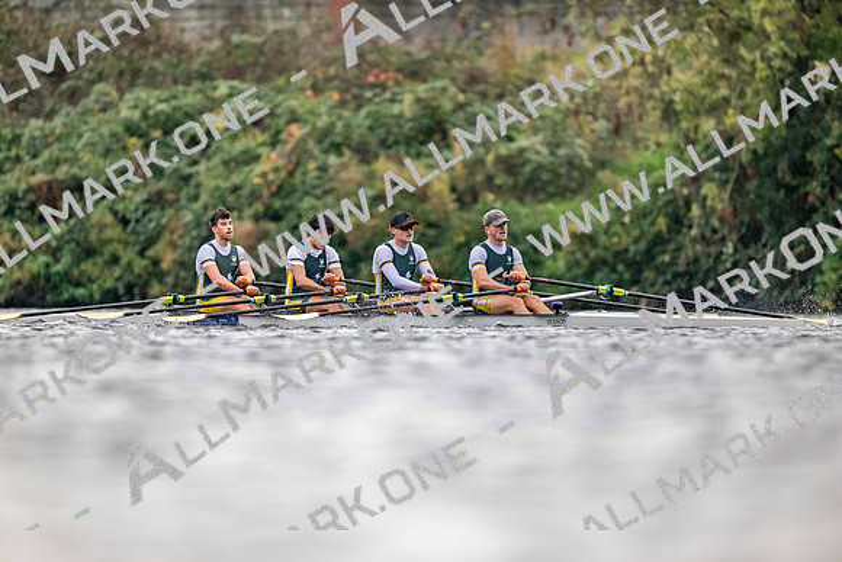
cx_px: 421
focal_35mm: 600
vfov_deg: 2.3
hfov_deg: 3.4
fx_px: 14036
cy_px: 281
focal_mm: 600
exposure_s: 1/2500
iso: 2200
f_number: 4
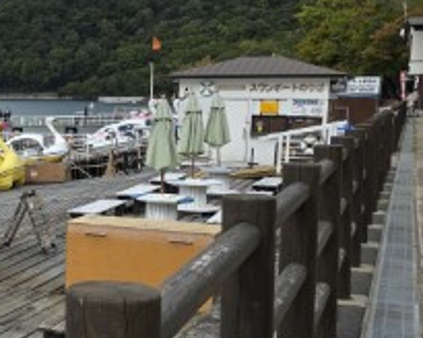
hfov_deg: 22.7
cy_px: 165
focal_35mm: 70
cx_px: -190
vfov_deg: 21.9
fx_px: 876
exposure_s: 1/604
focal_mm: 6.3
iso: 12
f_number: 1.7
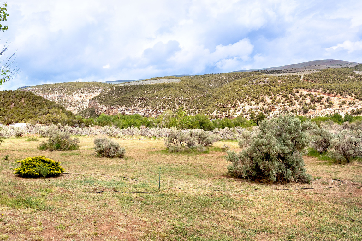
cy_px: 85
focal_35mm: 25
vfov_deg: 50.5
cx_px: 66
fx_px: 251
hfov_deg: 64.3
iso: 400
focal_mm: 14
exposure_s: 1/1600
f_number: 7.1
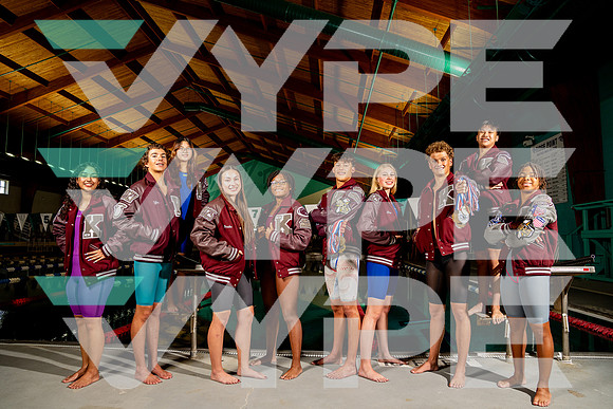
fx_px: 409
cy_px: 204
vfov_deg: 53.2
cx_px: 306
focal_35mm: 24
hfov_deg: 73.7
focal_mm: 24
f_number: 7.1
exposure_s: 1/125
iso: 400
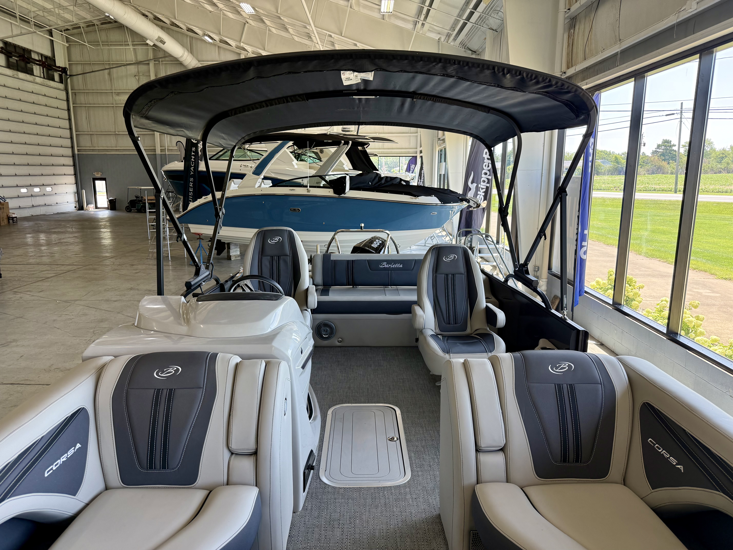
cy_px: 275
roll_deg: -0.1
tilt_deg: -11.3
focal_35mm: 24
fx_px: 508
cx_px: 366
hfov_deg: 71.6
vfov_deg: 56.8
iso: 125
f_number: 1.78
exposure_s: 1/243
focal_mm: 6.76
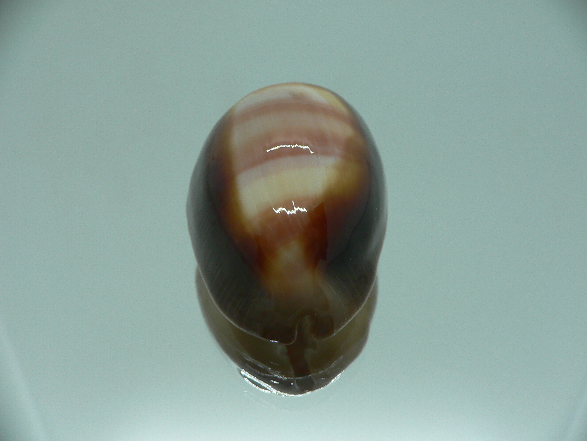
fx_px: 594
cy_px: 220
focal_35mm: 35
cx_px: 294
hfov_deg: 52.6
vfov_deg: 40.7
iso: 80
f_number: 2.8
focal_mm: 4.6
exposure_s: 1/60
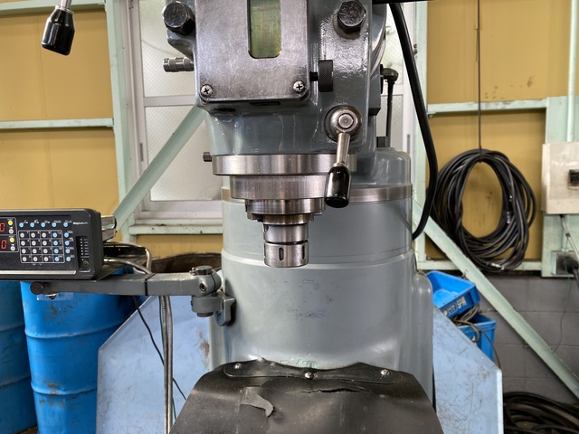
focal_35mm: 26
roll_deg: +2.3
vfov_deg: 53.1
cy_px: 217
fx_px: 435
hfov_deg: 67.3
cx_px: 290
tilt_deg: -7.0
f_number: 1.8
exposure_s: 1/122
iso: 64
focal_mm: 4.25
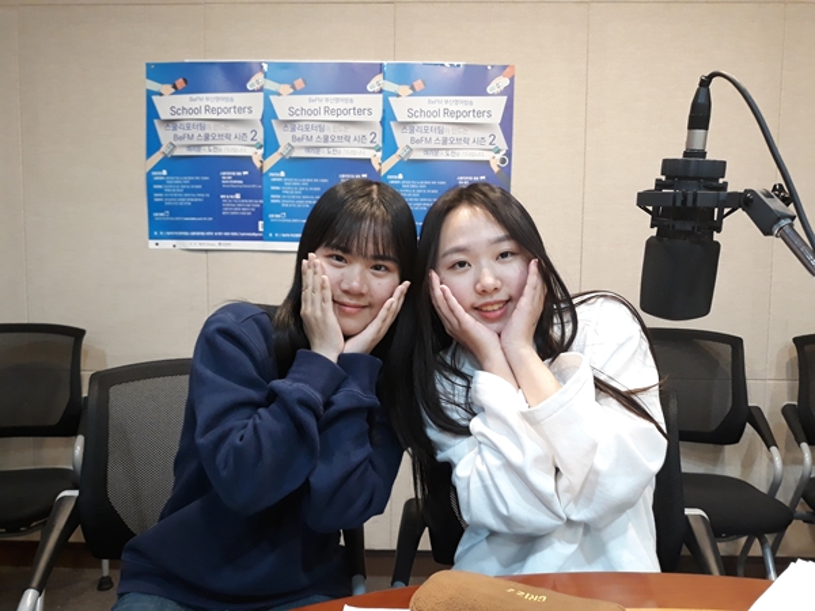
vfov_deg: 51.4
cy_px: 306
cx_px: 408
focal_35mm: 27
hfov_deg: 65.3
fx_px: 636
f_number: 1.7
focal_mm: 3.71
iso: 200
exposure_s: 1/40
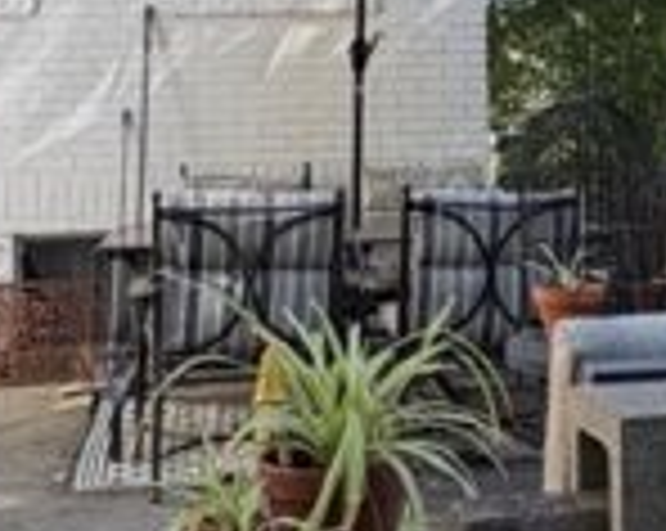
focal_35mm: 74
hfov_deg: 25.4
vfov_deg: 20.2
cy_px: 36
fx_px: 1457
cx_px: 508
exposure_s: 1/395
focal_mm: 2.22
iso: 50
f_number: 2.2
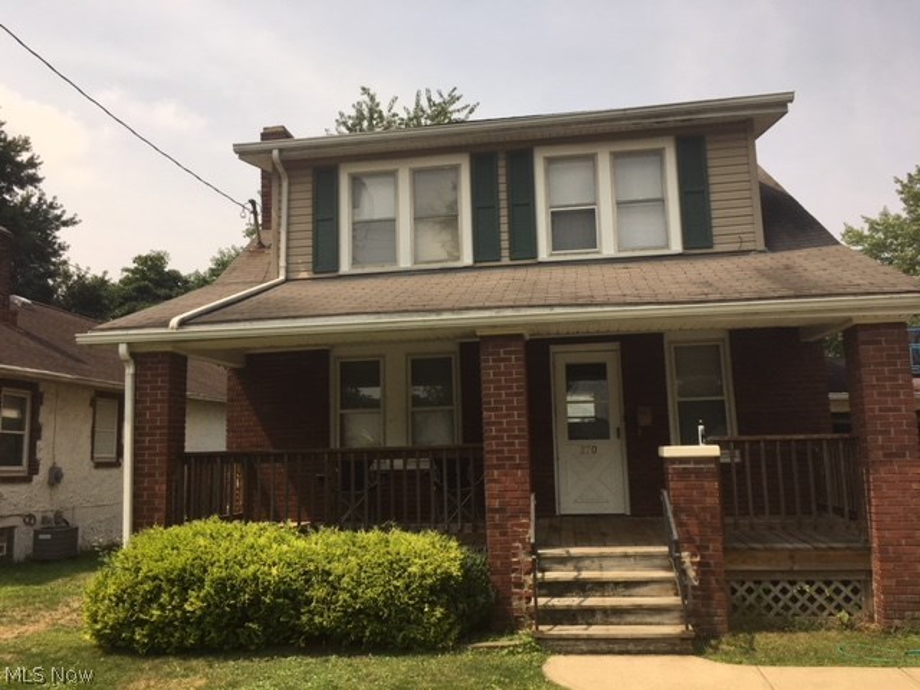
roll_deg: +2.0
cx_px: 460
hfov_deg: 61.7
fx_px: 771
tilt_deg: +8.2
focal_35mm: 29
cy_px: 345
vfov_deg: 48.2
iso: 25
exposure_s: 1/2137
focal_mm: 4.15
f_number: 2.2
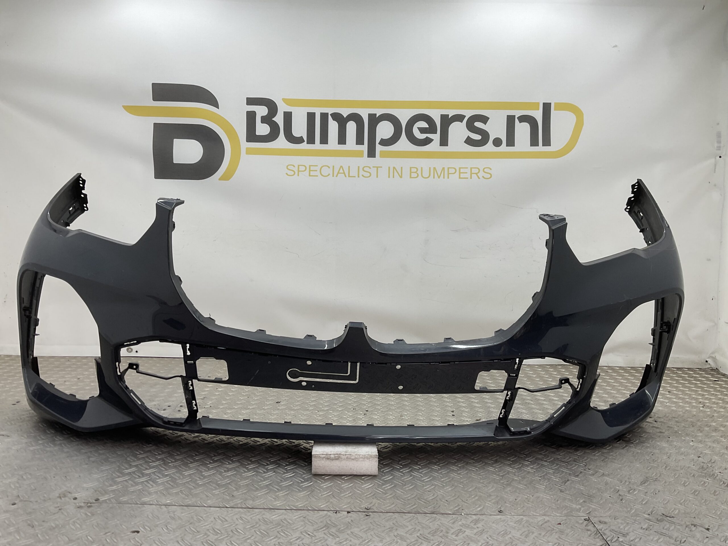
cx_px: 364
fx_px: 610
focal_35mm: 29
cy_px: 273
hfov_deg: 61.7
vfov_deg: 48.2
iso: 16
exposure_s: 1/120
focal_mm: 3
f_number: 1.8
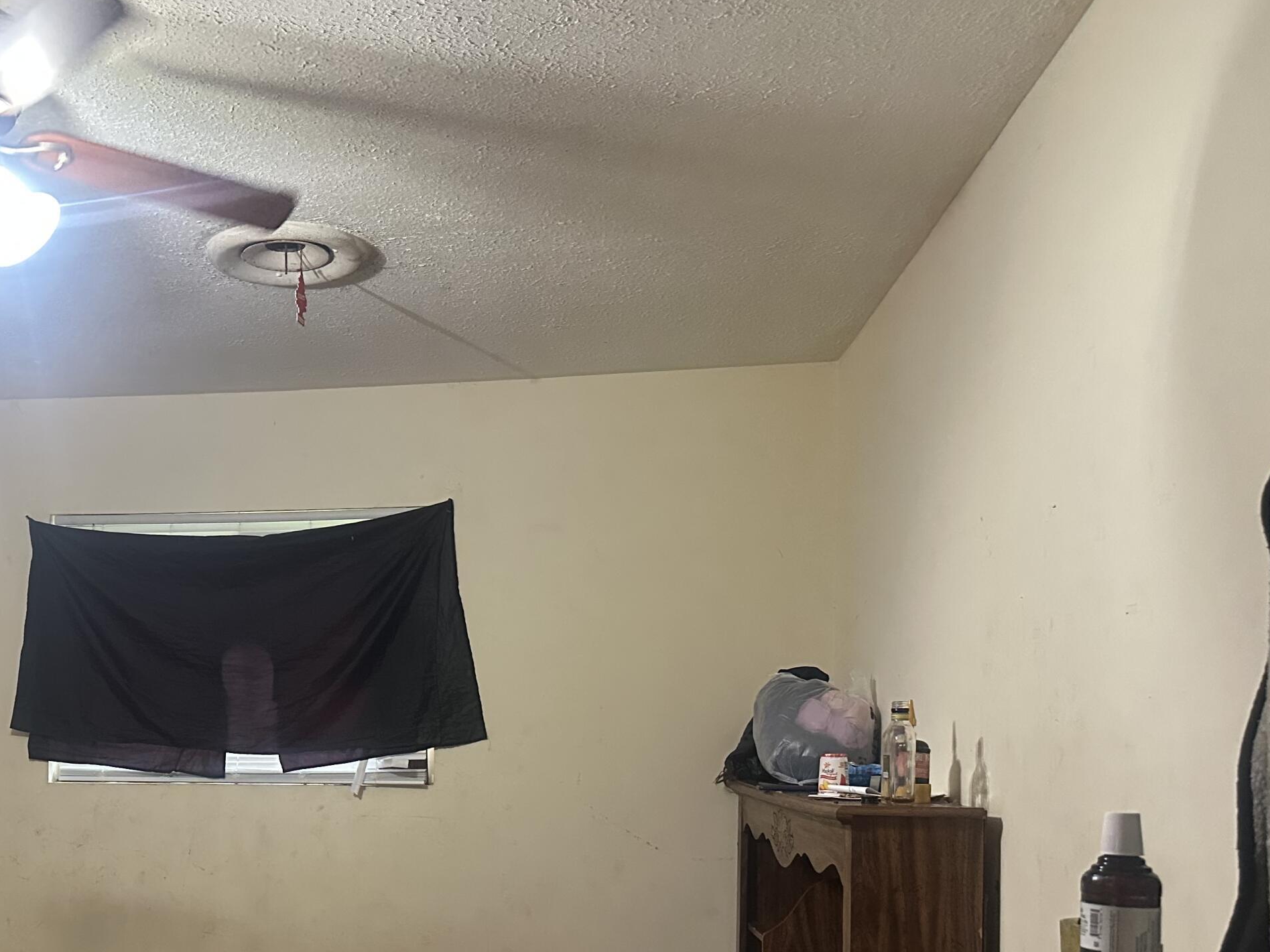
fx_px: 1394
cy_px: 736
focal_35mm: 38
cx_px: 296
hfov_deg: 46.9
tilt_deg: -0.3
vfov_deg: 36.7
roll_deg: -0.6
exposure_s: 1/60
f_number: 1.78
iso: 640
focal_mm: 6.86
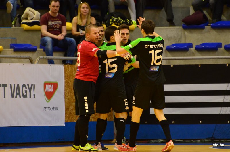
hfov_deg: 4.6
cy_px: 76
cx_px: 115
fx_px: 2869
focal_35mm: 450
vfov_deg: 3.0
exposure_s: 1/320
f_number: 5.6
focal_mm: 300
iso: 3200
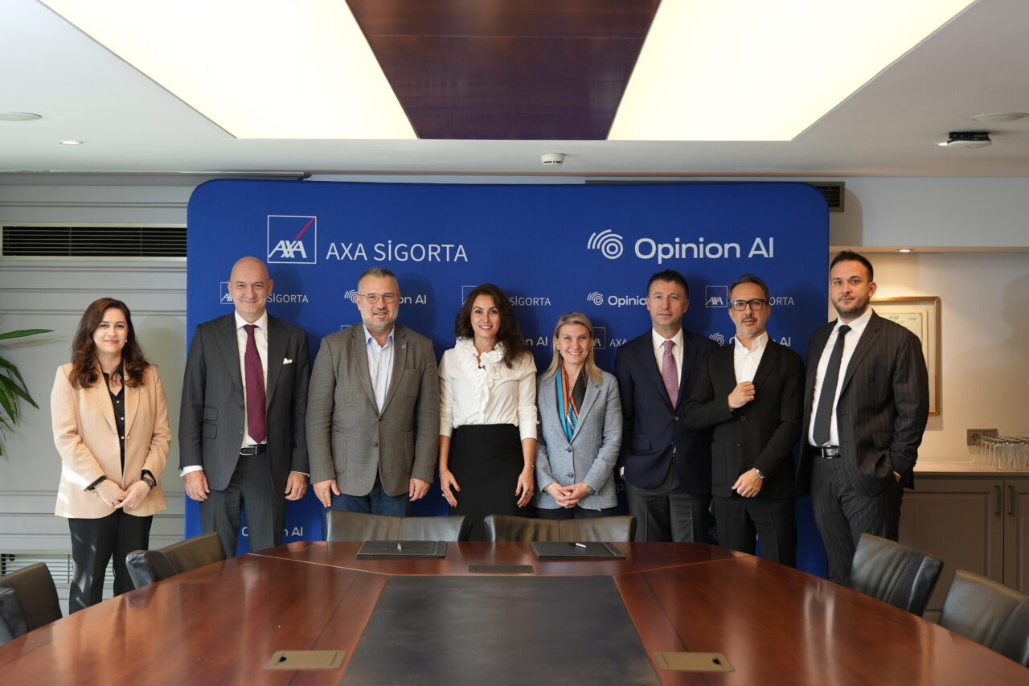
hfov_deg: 36.9
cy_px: 343
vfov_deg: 25.1
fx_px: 1543
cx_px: 514
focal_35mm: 54
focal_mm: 36
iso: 640
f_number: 2.8
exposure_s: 1/200
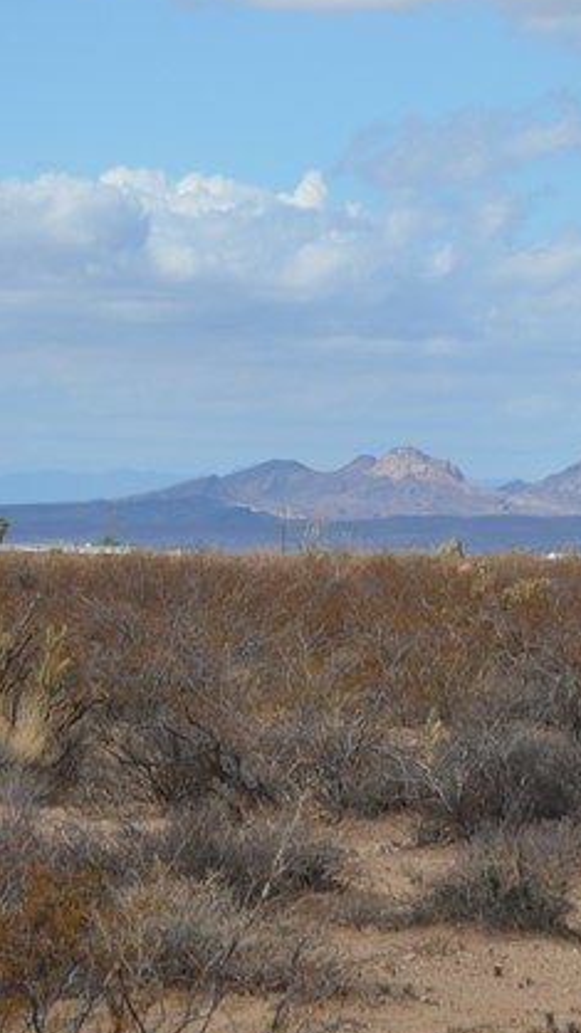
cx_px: 1219
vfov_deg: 9.6
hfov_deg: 5.3
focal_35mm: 224
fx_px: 6147
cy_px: 502
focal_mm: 55
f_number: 7.1
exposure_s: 1/2000
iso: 400
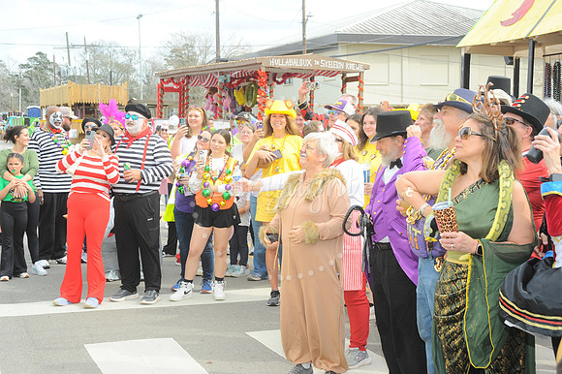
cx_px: 281
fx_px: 874
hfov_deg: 35.7
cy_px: 187
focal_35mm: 56
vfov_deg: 24.2
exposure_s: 1/100
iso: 250
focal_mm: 56
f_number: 9
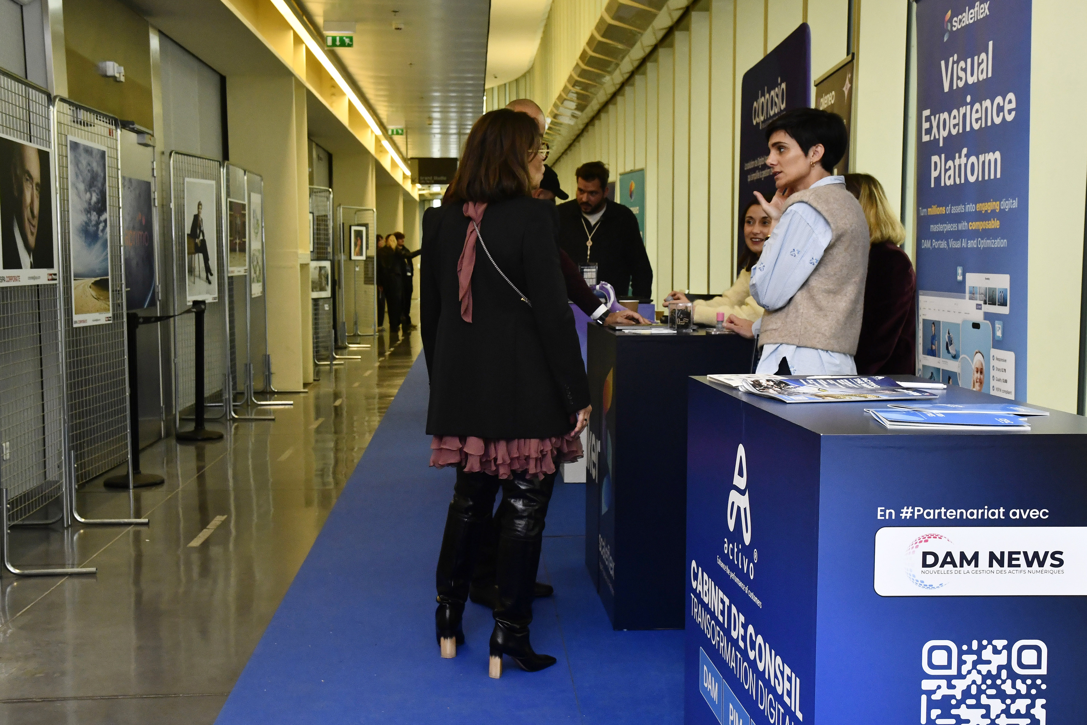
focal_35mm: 40
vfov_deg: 33.0
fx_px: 1223
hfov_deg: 47.9
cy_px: 362
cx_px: 544
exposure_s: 1/100
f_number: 7.1
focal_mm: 27
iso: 1600
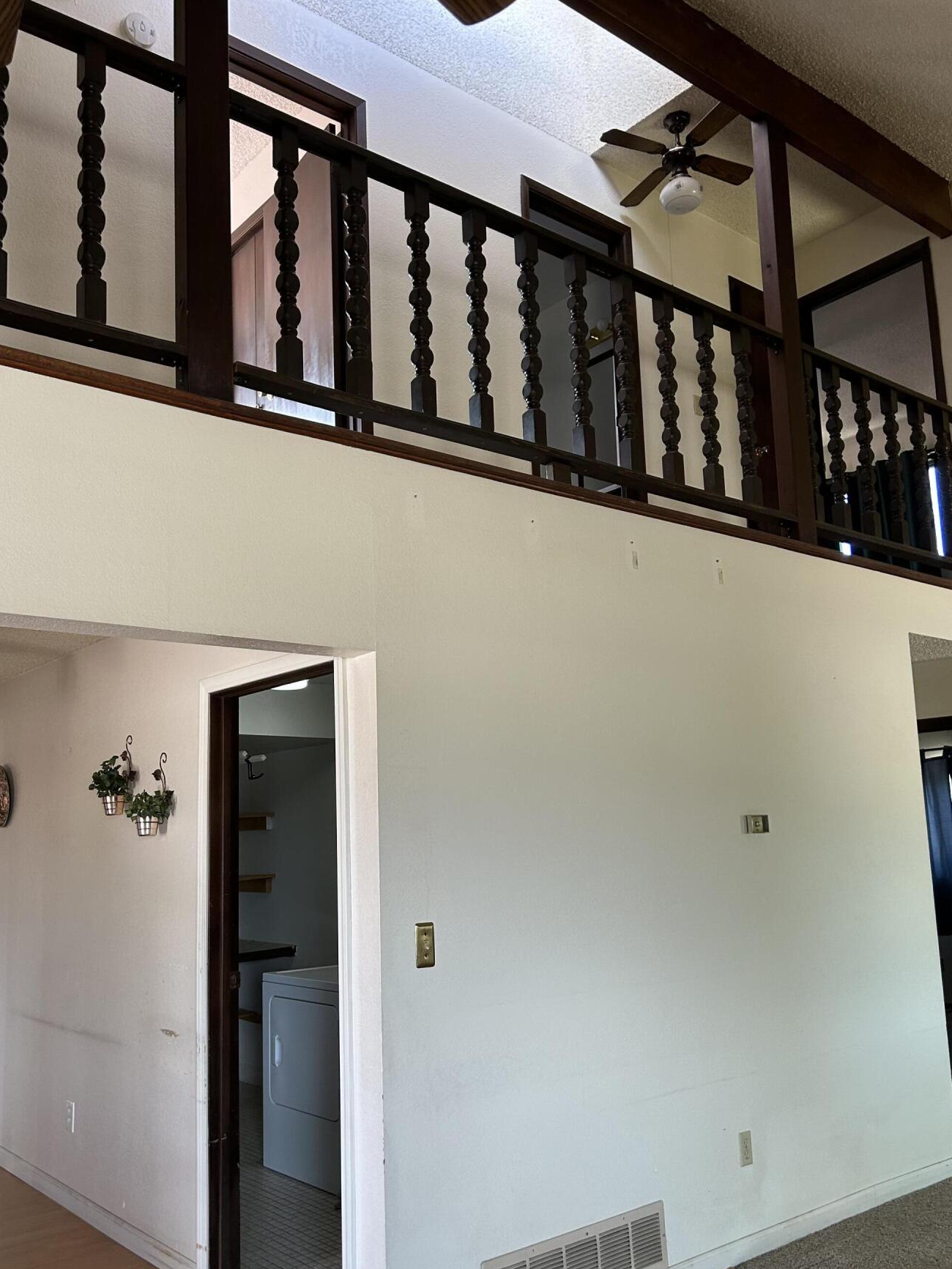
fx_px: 1100
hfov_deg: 46.8
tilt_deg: +8.3
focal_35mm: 30
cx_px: 435
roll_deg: +1.3
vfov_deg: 59.9
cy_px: 684
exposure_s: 1/120
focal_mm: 5.7
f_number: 1.5
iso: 125
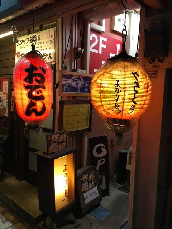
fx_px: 192
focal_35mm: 29
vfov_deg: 61.7
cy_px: 114
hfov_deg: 48.2
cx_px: 86
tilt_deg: -5.7
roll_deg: -2.3
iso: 80
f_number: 2.2
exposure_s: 1/30
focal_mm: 4.15
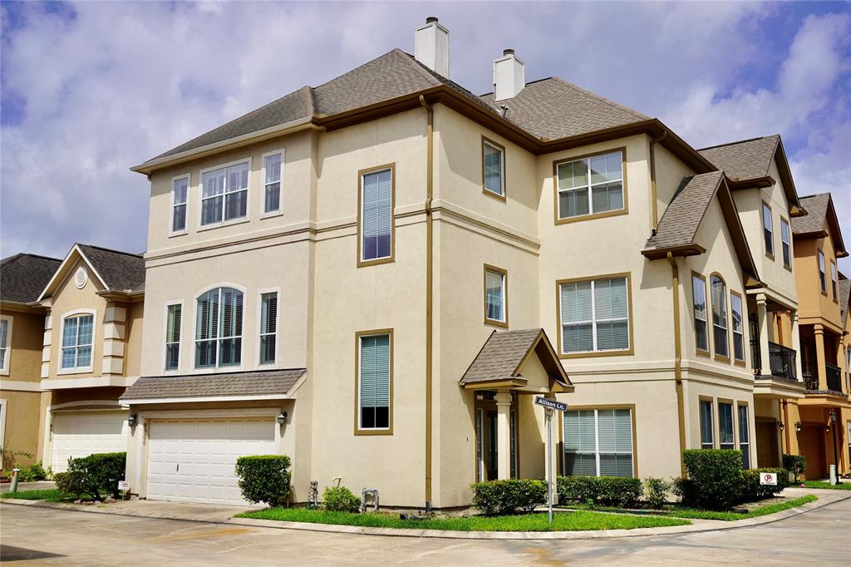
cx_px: 426
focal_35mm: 35
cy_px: 284
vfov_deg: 37.8
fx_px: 827
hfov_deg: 54.4
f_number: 5
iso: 100
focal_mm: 35
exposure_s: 1/1250
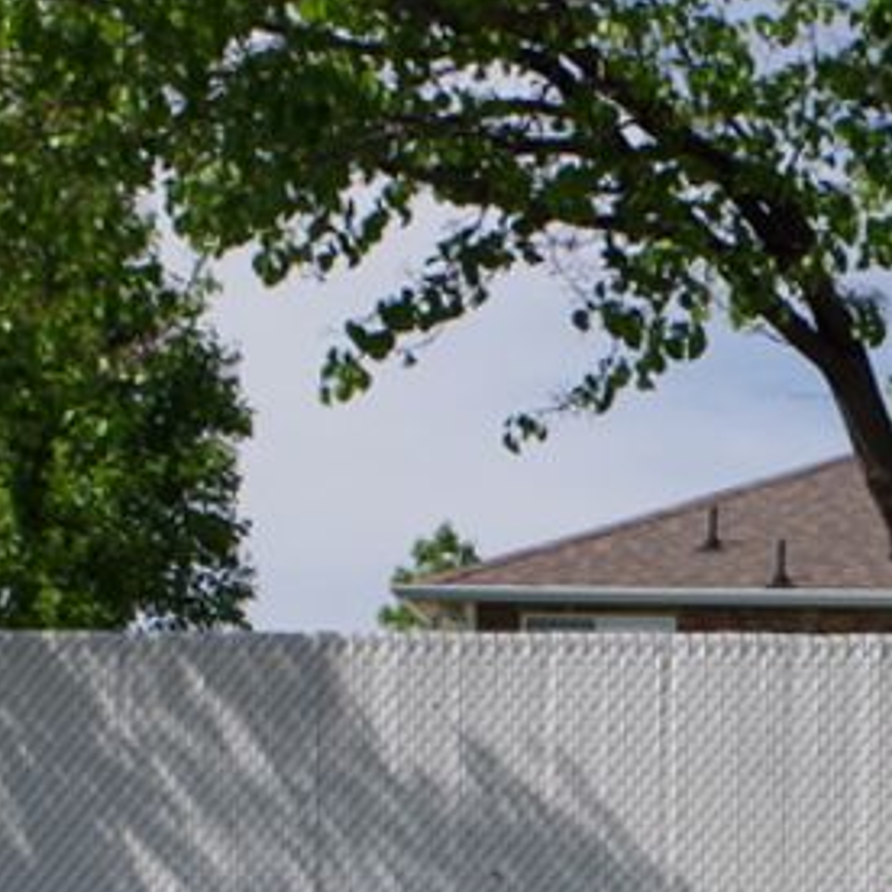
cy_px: 1067
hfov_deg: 13.7
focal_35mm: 122
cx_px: 1180
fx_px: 3557
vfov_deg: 13.9
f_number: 9
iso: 200
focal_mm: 21.25
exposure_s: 1/500
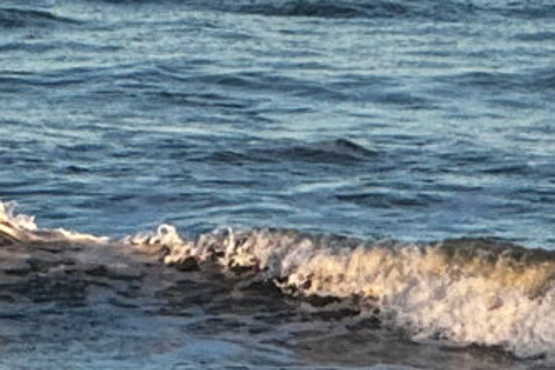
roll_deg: -1.1
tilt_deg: -3.6
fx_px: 9481
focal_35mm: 615
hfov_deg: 3.4
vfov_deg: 2.2
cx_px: 423
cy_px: 170
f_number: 2.8
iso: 25
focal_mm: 9
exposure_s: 1/239
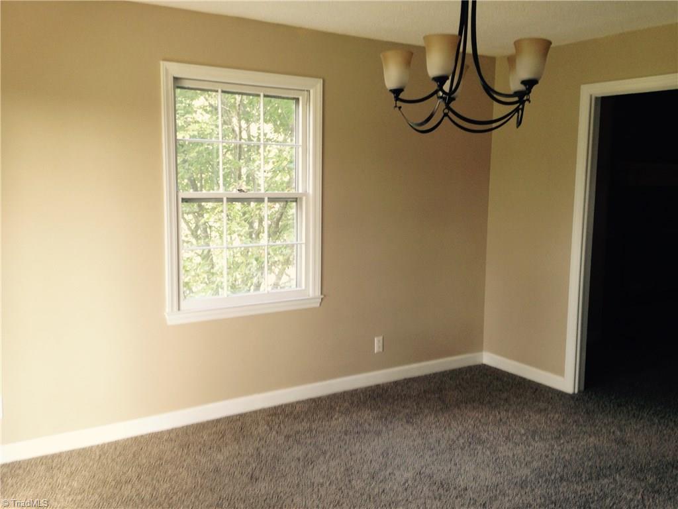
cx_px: 339
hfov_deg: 52.6
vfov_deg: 40.7
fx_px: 686
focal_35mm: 35
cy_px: 254
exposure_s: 1/24
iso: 50
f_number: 2.4
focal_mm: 4.28
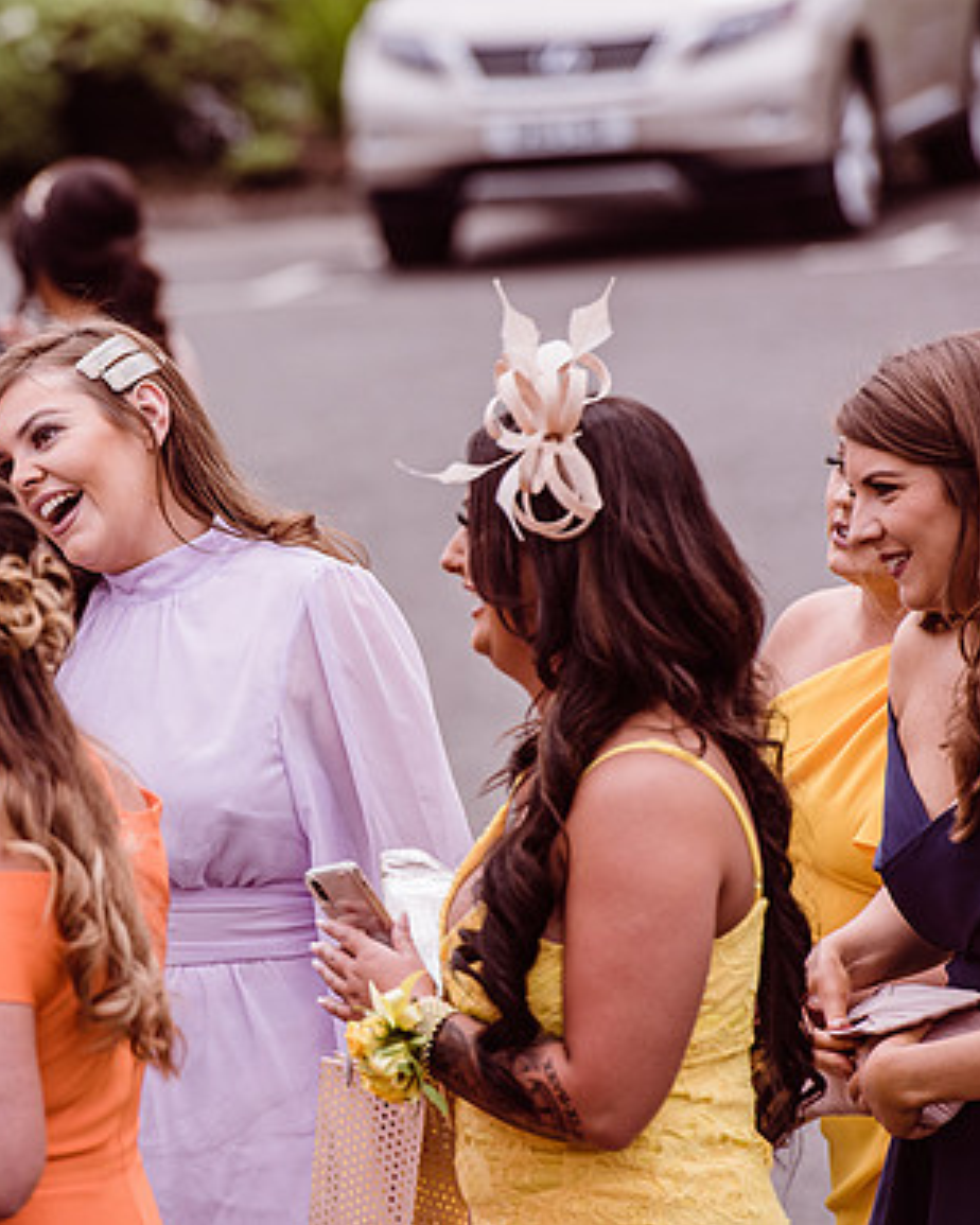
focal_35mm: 283
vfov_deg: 6.8
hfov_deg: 5.5
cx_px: 191
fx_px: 10260
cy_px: 612
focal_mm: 200
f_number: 4.5
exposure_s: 1/1250
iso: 200
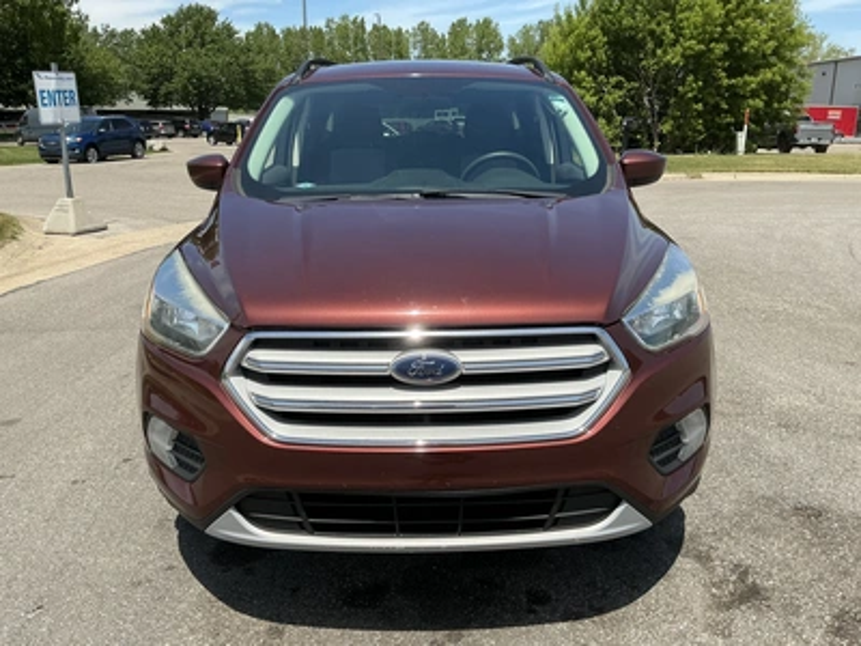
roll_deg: +0.1
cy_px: 323
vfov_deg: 49.7
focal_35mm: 28
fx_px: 696
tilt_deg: -15.4
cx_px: 430
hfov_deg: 63.4
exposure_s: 1/1730
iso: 25
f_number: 1.8
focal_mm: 3
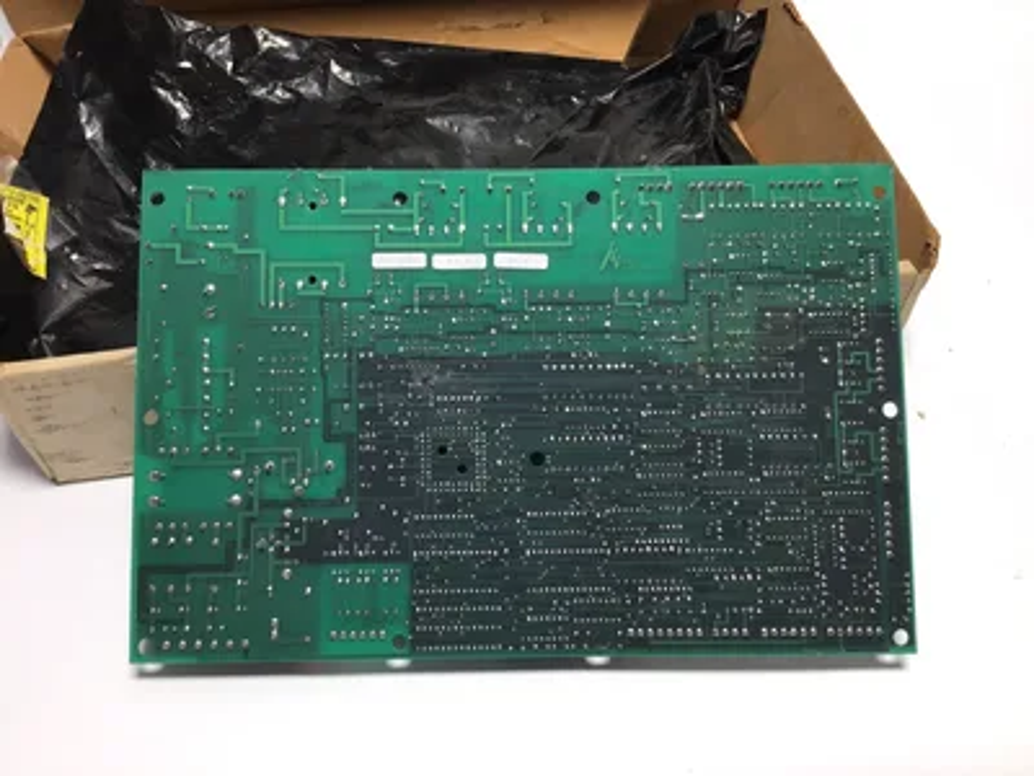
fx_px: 926
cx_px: 517
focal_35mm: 31
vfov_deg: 45.4
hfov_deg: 58.4
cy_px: 388
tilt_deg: -52.9
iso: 50
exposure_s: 1/120
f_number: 2.4
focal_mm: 3.3
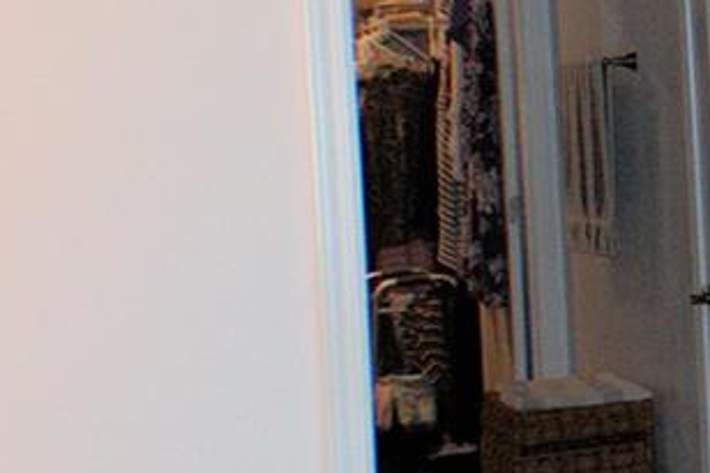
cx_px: 1194
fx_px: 3686
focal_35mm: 187
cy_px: 156
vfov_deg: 7.3
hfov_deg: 10.5
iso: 800
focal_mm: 24
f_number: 4.5
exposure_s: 1/80
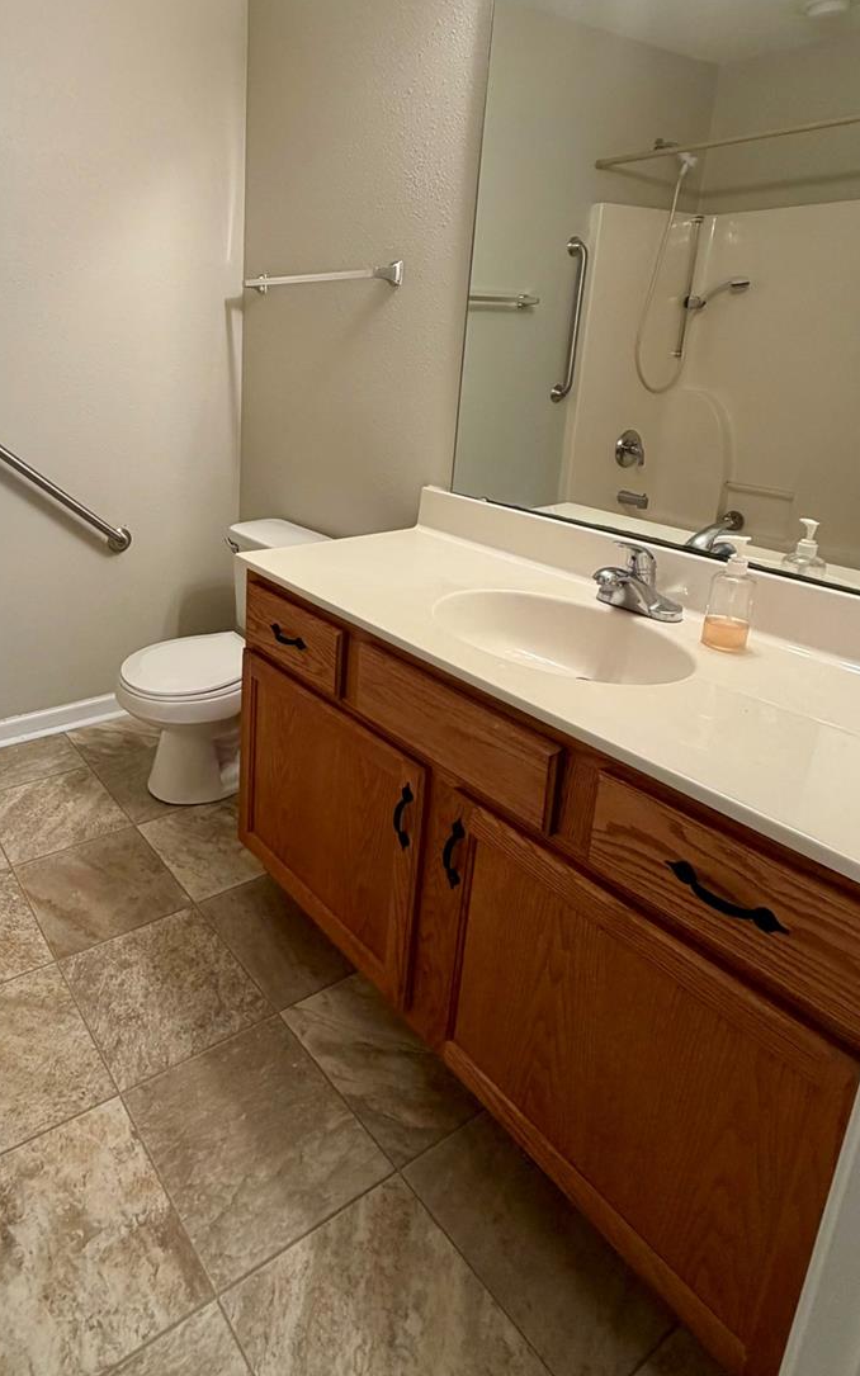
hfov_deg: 55.0
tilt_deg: -15.6
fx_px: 788
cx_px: 231
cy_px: 544
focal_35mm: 21
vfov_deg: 81.2
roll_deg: -1.2
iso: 160
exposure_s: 1/120
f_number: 2.2
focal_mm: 2.22
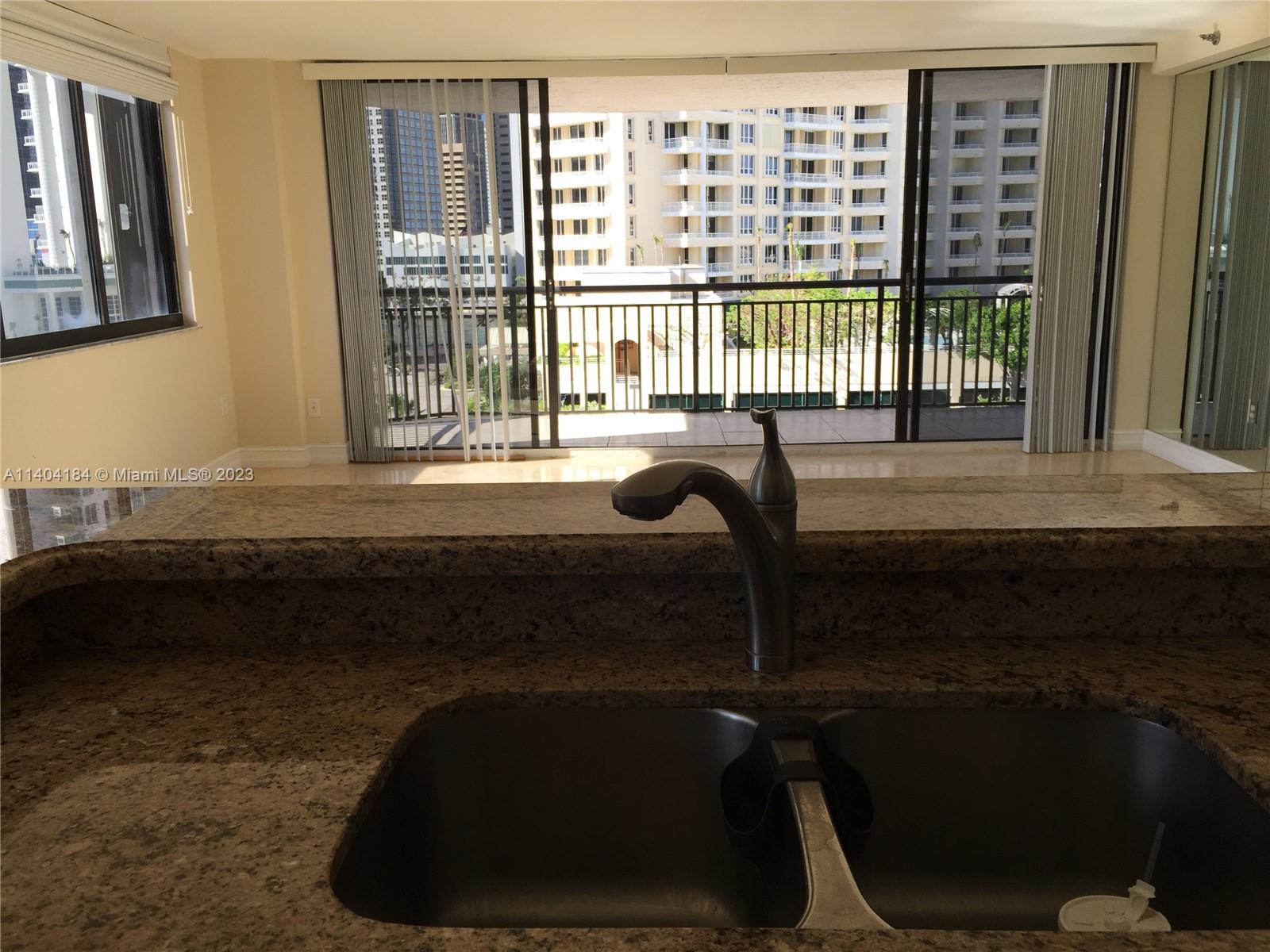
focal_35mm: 29
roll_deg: +1.3
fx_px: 1064
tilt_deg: -11.2
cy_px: 476
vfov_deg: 48.2
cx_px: 635
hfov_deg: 61.7
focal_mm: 4.15
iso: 32
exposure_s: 1/488
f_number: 2.2
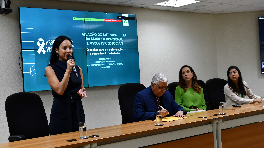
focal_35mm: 55
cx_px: 132
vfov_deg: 21.8
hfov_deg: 37.8
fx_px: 385
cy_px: 77
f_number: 2.8
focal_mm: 35
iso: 800
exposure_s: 1/160
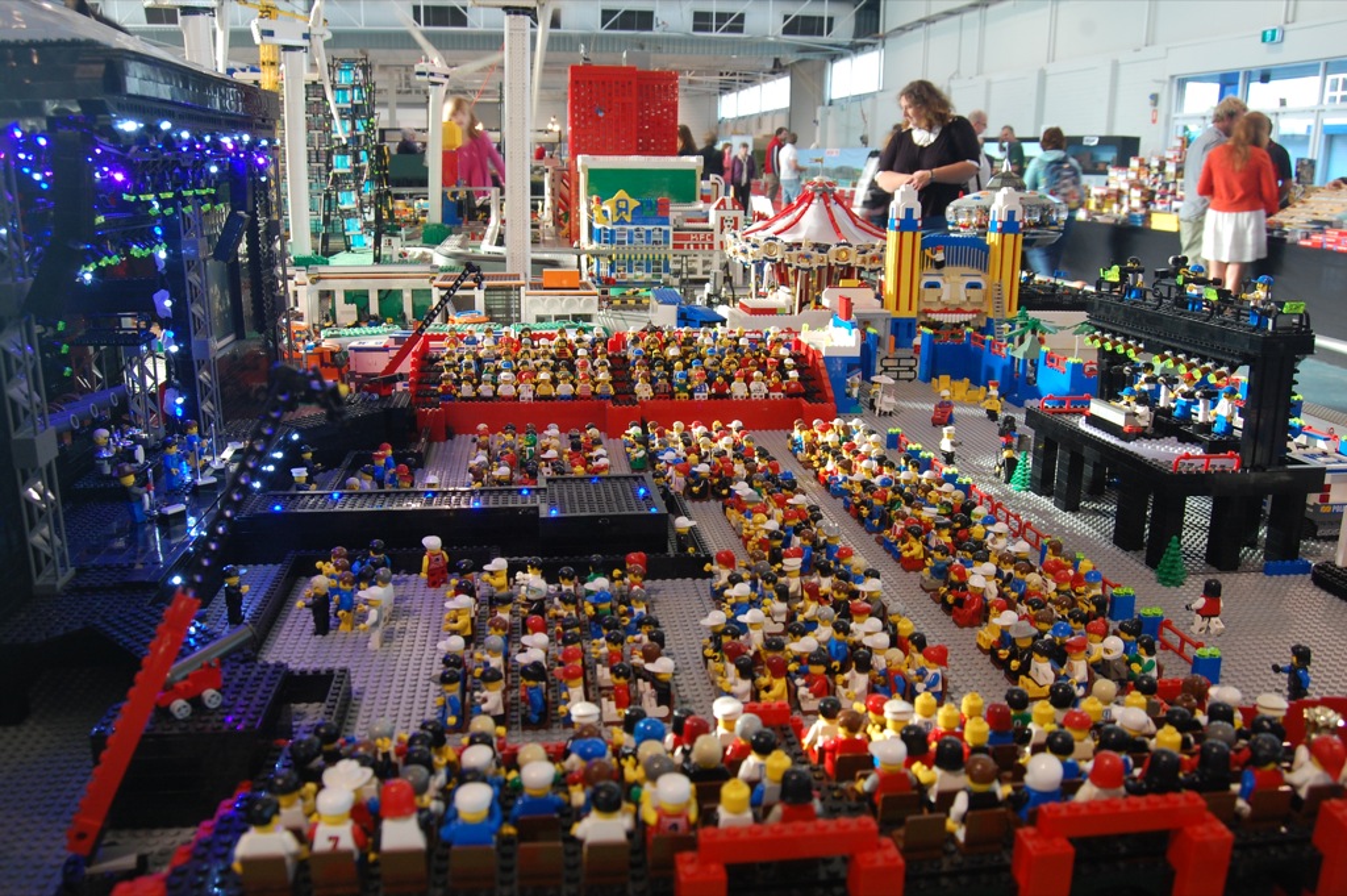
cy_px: 448
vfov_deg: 43.5
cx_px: 674
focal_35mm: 30
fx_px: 1122
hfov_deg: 62.0
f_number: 7.1
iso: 400
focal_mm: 20
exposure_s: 1/6
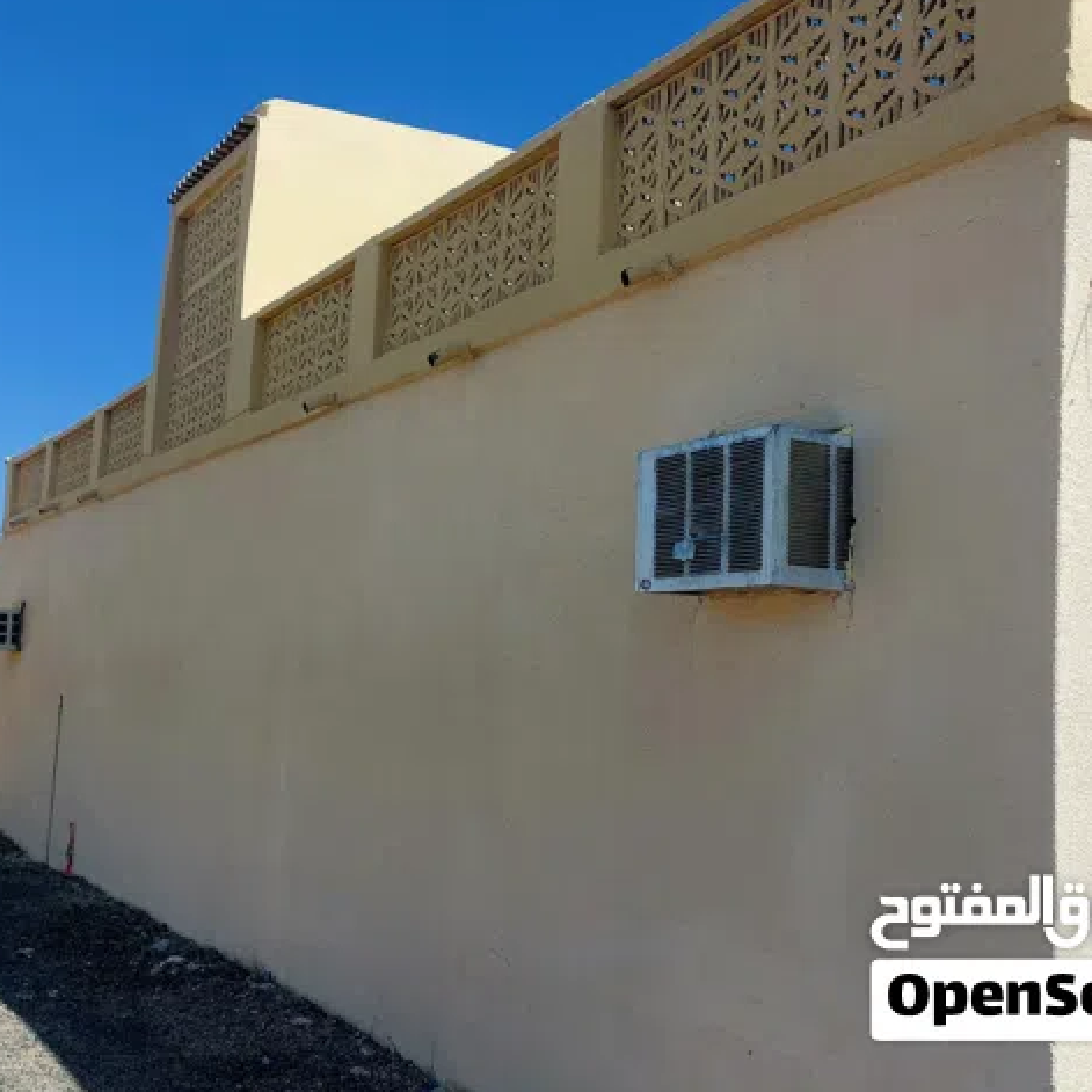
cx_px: 522
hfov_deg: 54.0
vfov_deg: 54.0
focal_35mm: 30
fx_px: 1071
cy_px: 540
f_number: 1.8
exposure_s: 1/1250
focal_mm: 5.23
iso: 25
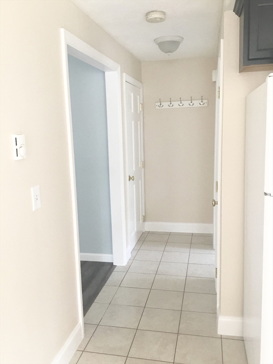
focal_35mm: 31
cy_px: 182
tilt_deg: -10.1
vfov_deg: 58.4
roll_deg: +2.7
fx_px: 326
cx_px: 136
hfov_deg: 45.4
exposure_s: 1/30
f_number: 2.4
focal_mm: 3.3
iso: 80
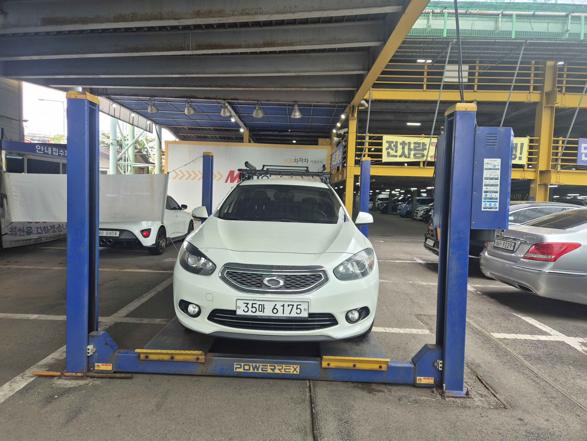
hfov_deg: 73.9
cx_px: 294
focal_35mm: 23
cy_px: 220
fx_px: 390
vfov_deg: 58.9
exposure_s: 1/120
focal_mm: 5.4
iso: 40
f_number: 1.8
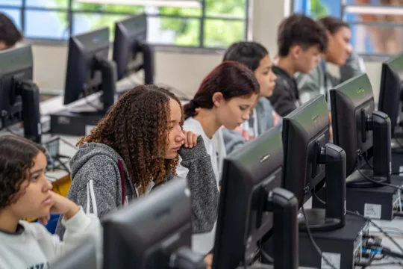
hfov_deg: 15.2
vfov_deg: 10.2
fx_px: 1511
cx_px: 202
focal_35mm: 135
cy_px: 134
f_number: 3.2
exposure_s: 1/125
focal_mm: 135
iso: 1000
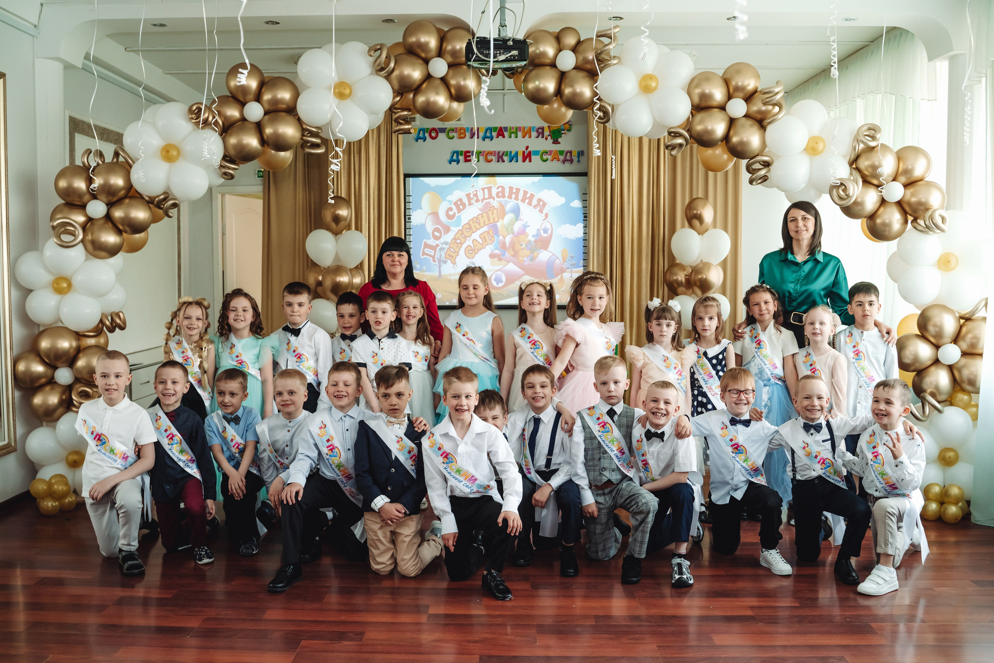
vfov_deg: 41.9
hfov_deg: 59.7
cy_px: 332
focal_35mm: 31
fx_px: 867
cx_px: 484
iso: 1250
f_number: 4
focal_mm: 28
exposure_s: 1/200
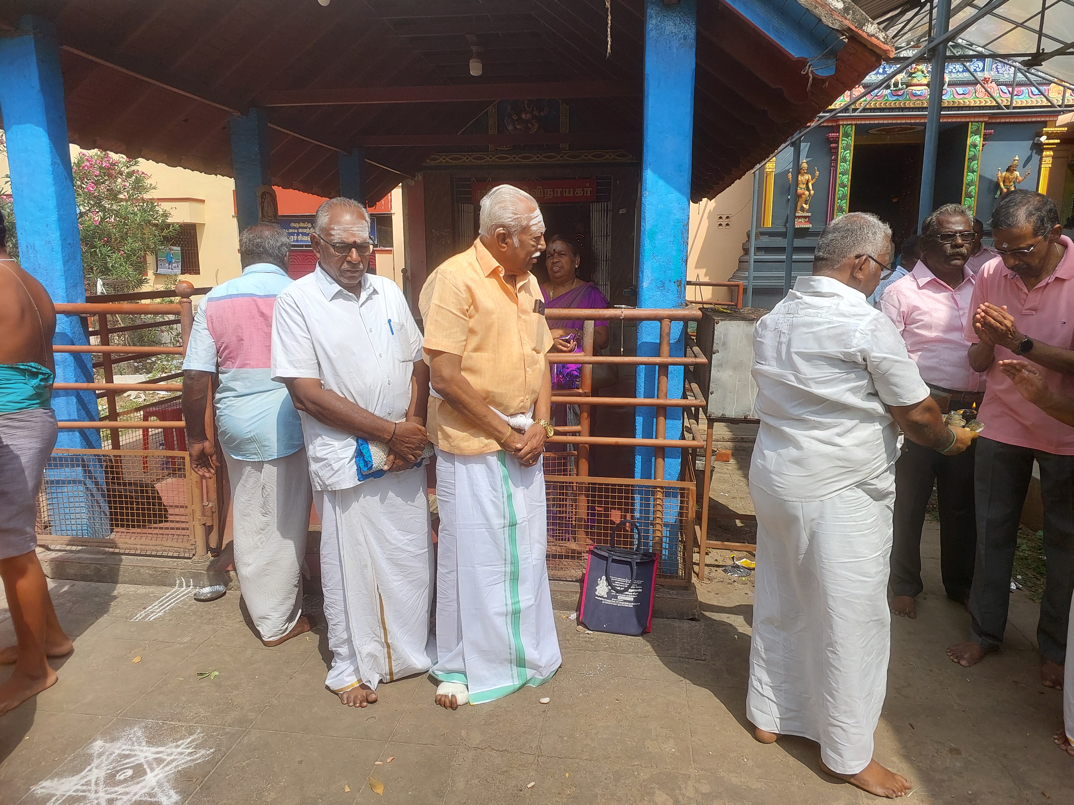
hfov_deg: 73.9
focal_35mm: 23
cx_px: 537
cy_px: 402
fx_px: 714
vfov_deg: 58.9
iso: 25
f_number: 1.8
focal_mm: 5.06
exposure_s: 1/591
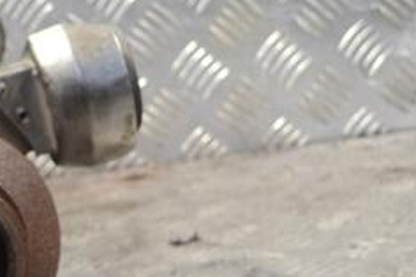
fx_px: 1409
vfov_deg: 11.1
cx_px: -90
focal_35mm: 122
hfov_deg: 16.1
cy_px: 259
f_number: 4.8
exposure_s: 1/30
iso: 220
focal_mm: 32
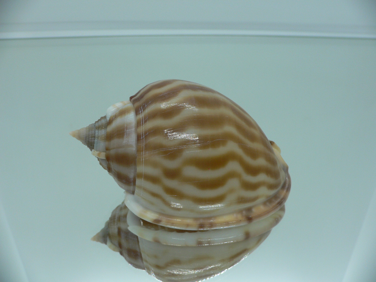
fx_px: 380
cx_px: 188
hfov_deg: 52.6
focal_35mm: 35
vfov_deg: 40.7
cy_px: 141
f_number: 2.8
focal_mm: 4.6
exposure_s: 1/60
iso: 80
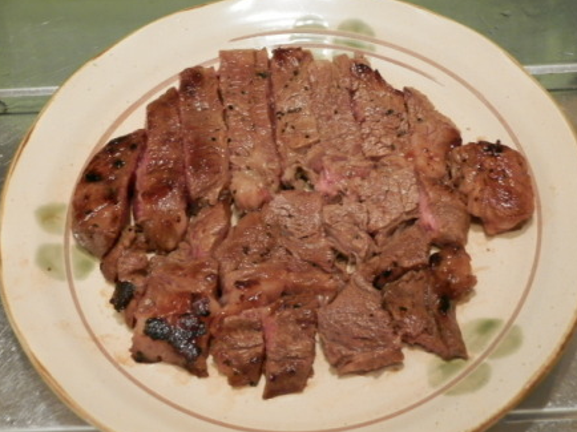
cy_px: 221
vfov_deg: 27.5
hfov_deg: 36.2
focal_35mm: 53
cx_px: 299
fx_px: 883
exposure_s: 1/10
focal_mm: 8.2
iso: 400
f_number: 3.6
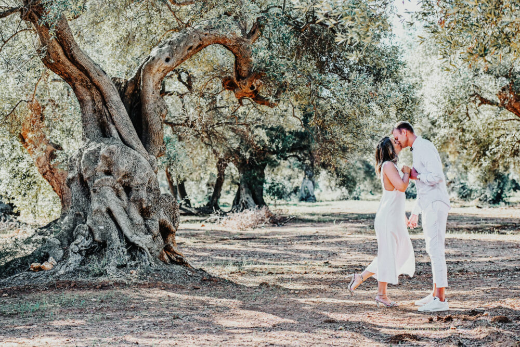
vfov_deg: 16.7
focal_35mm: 82
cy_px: 174
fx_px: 1185
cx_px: 260
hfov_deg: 24.8
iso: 800
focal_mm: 82
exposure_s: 1/800
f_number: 4
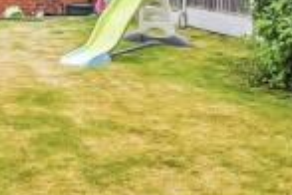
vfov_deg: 19.0
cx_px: -65
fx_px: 543
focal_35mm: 67
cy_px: -47
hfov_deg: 26.5
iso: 200
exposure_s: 1/100
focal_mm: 10
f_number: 11
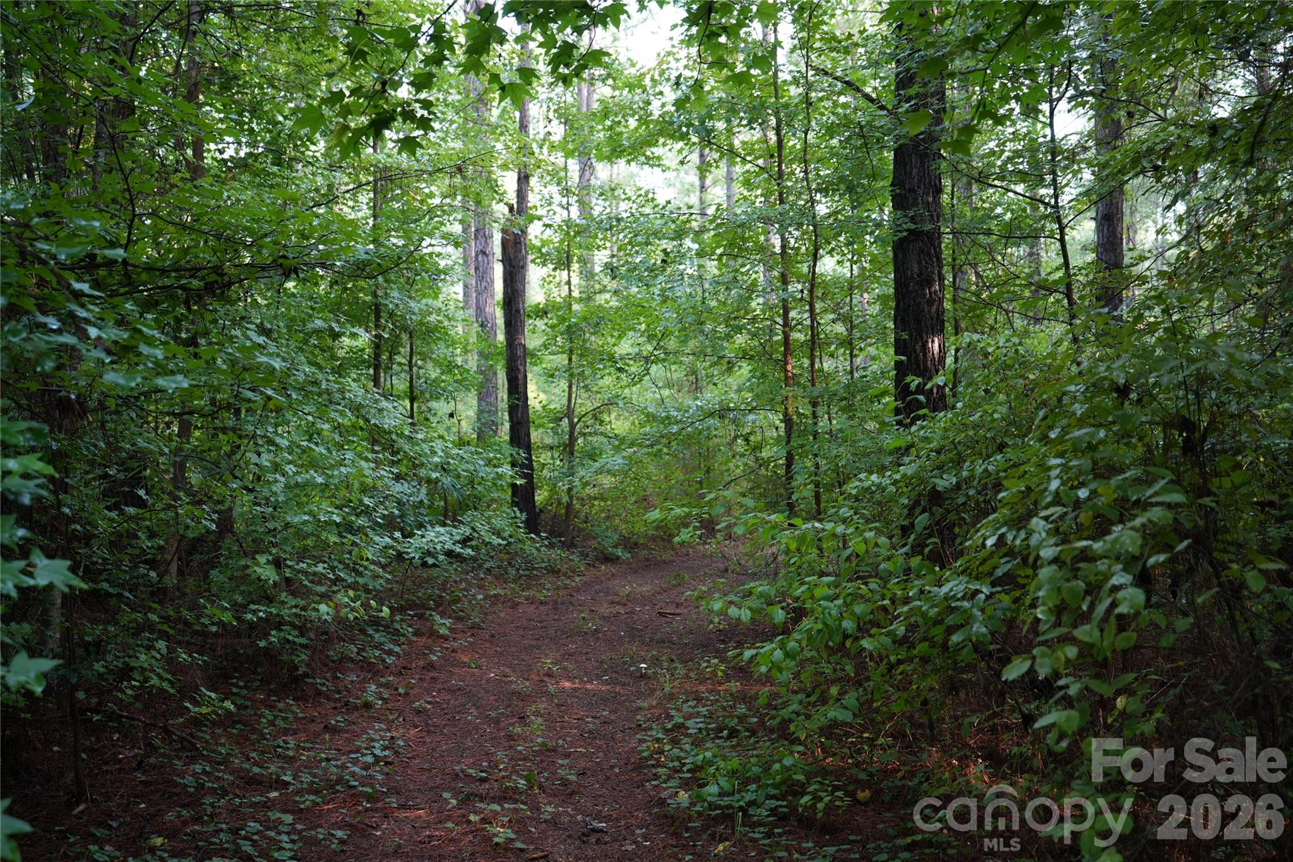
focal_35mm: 35
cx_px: 646
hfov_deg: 54.4
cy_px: 431
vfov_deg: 37.8
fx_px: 1257
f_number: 2.8
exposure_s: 1/40
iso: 250
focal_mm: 35
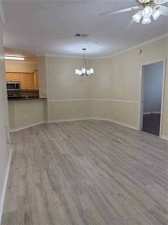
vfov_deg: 71.6
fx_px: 155
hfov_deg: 56.8
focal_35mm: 24
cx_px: 84
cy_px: 112
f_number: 1.78
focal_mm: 6.76
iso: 200
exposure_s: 1/238
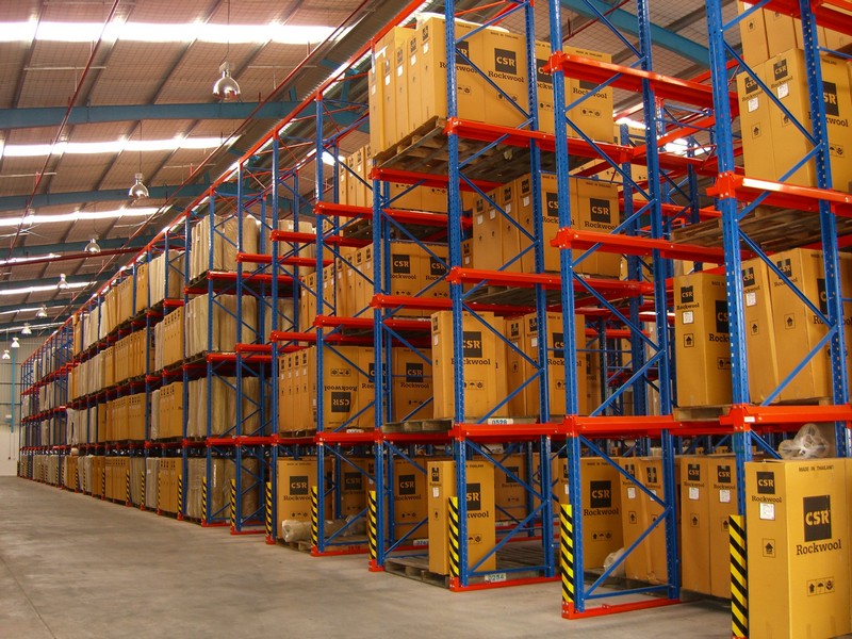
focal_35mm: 38
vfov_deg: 37.7
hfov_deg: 49.0
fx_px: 935
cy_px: 320
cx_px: 426
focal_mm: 7.9
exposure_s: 1/60
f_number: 2.8
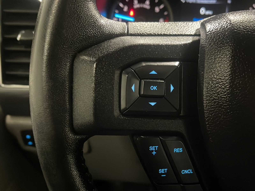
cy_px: 96
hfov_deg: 63.4
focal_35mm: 28
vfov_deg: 49.7
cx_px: 128
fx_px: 206
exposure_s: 1/40
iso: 1250
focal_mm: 5.1
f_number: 1.6
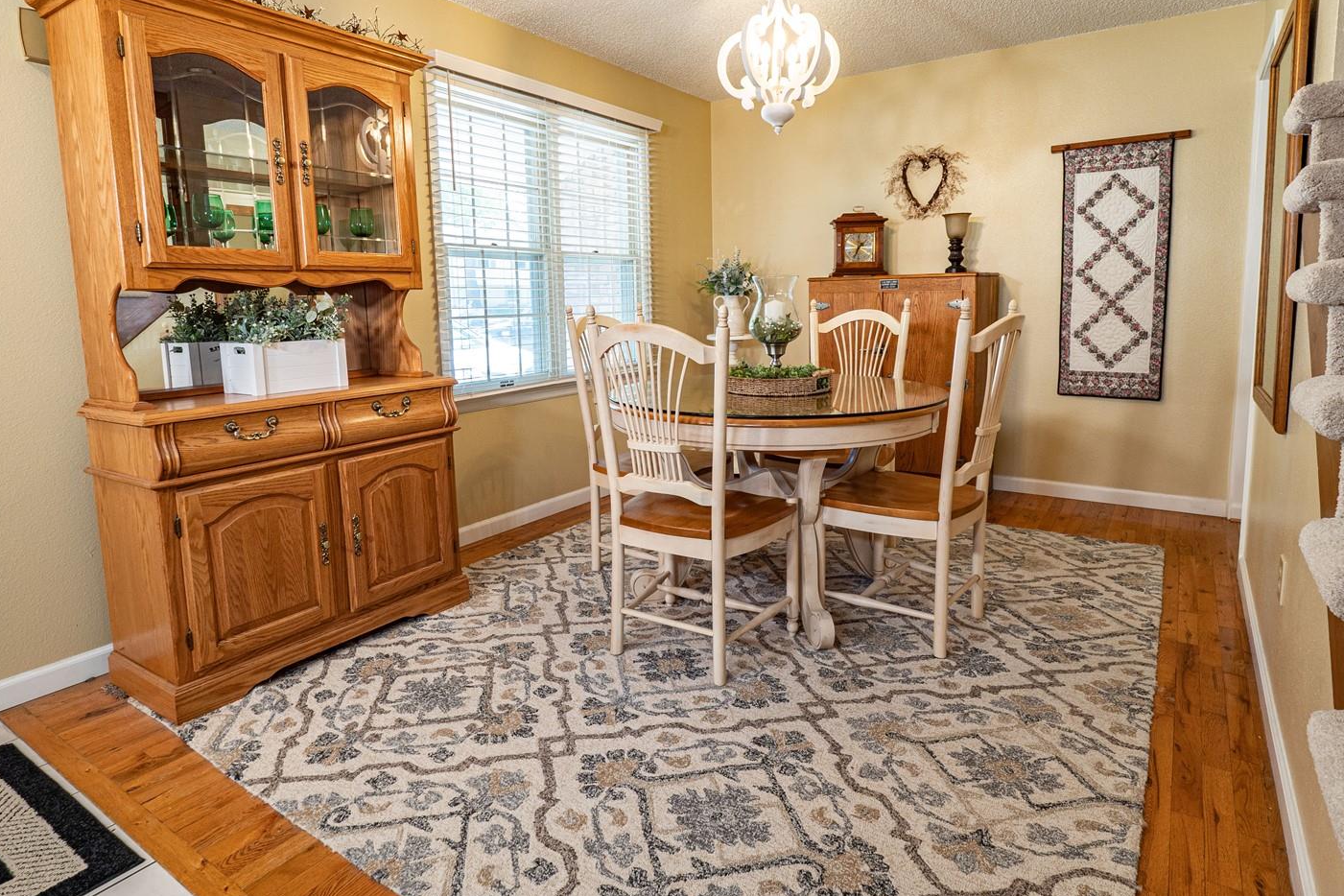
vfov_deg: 64.3
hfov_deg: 86.9
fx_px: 709
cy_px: 387
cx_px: 684
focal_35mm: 19
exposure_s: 1/13
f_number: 4.5
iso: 200
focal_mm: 8
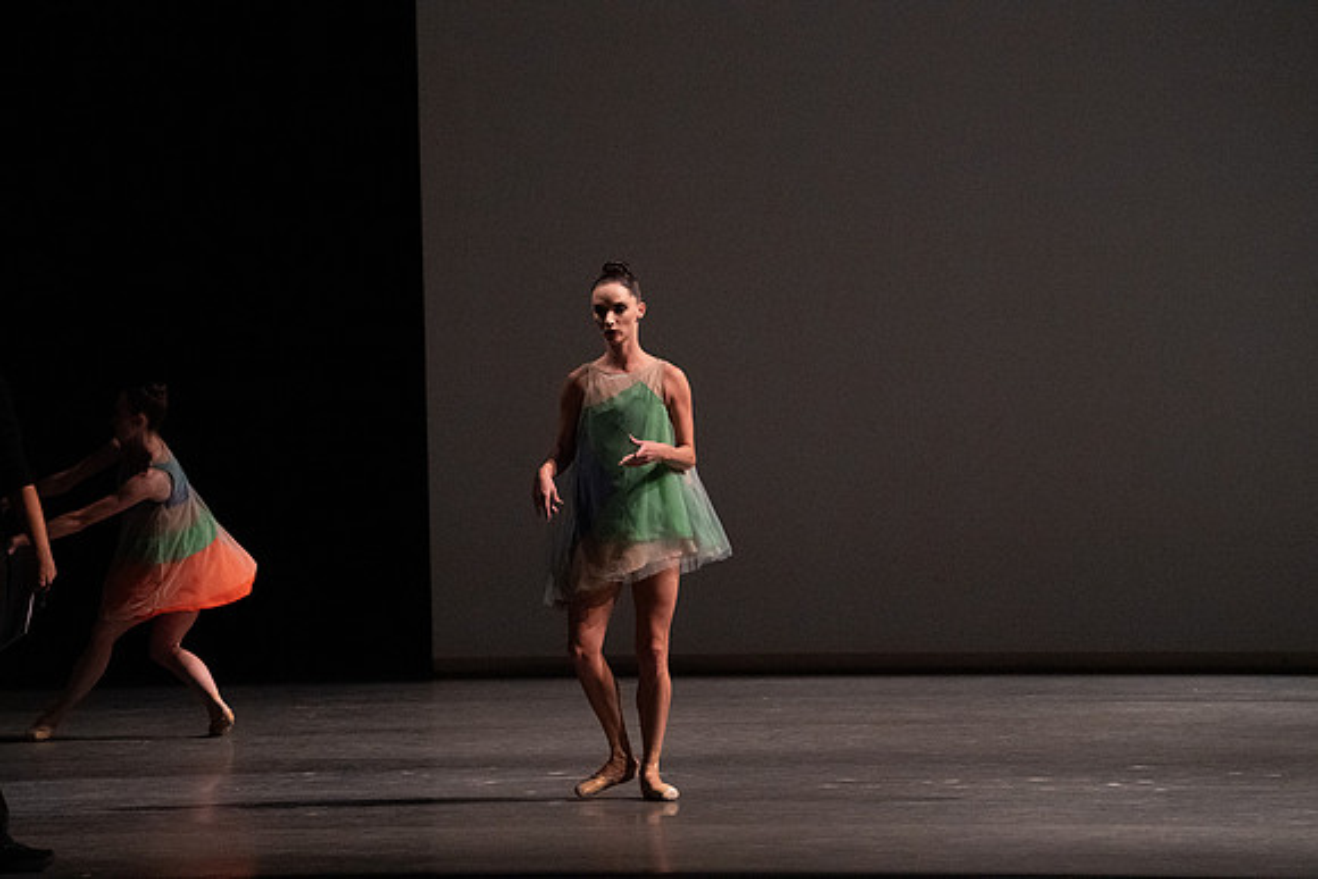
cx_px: 659
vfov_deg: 6.9
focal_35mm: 200
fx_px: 7324
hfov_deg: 10.3
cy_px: 440
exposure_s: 1/400
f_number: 6.3
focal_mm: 200
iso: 16000
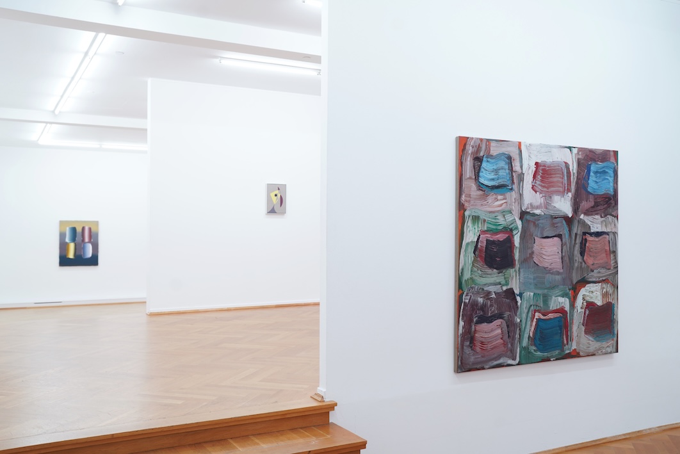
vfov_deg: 37.9
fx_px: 661
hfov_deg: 54.4
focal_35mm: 35
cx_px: 340
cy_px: 227
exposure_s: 1/40
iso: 250
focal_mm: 35
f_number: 4.5
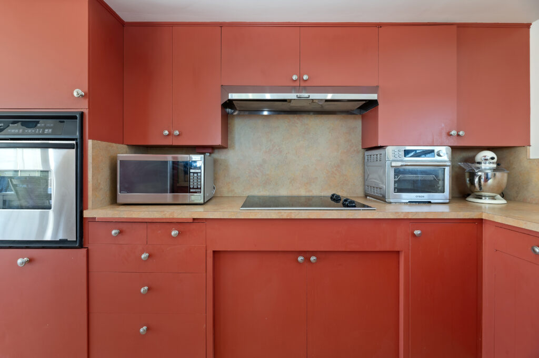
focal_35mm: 14
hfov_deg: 104.3
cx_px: 270
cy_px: 179
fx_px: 209
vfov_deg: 81.1
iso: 500
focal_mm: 14
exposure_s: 1/6
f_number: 10
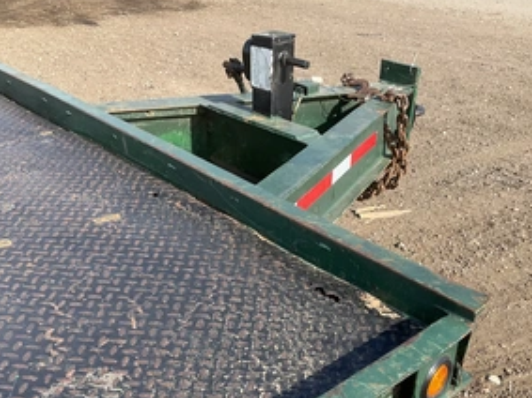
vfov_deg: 34.7
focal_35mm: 41
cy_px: 270
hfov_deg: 45.8
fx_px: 630
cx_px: 282
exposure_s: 1/642
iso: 25
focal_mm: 3
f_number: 1.8
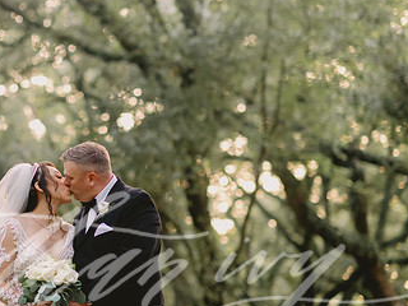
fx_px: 1744
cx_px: 56
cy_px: 119
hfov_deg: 13.2
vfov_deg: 10.0
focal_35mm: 148
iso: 1250
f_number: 2
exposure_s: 1/400
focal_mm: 85
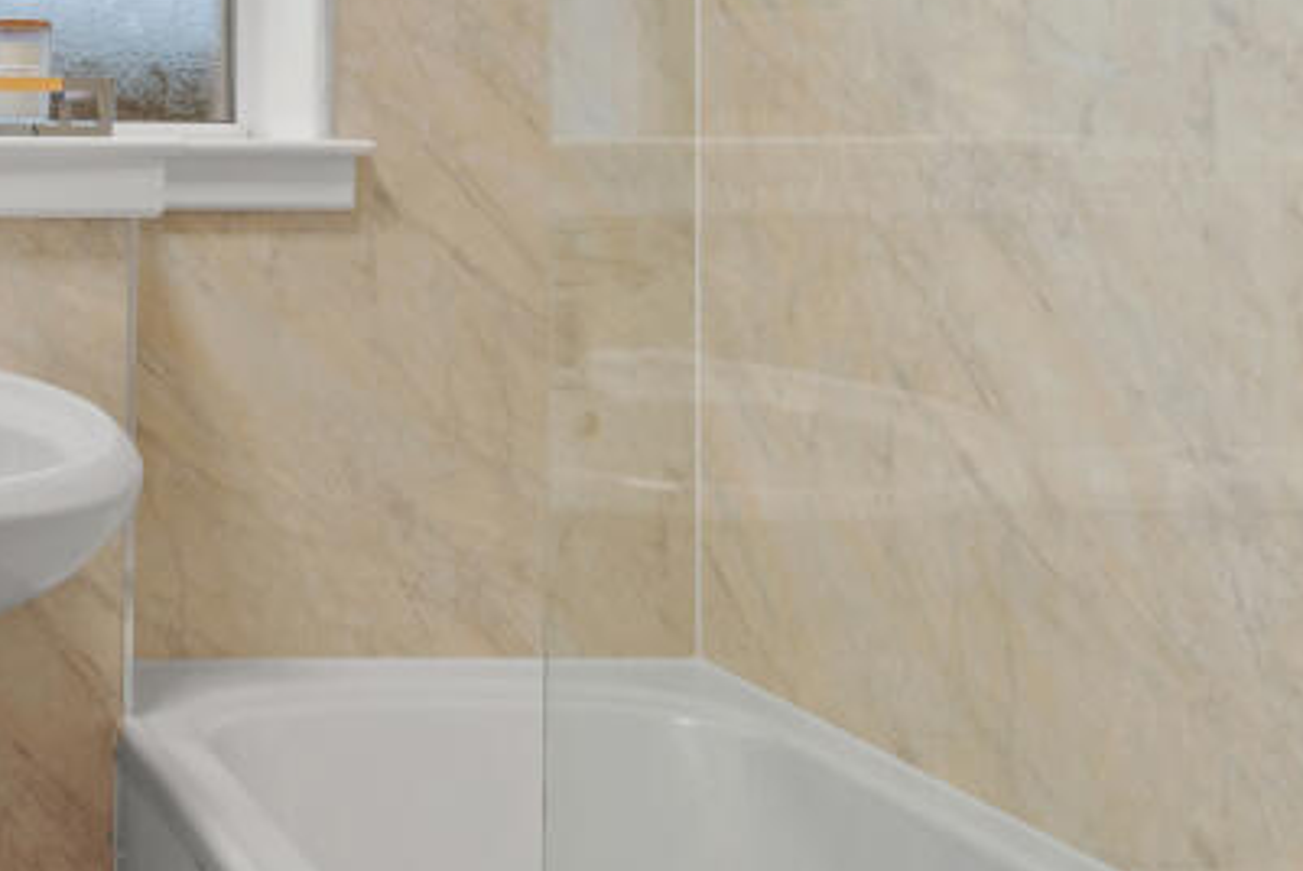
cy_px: 202
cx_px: -247
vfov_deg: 28.8
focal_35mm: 46
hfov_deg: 34.5
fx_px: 1666
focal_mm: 18
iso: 250
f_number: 9
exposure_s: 1/2.5
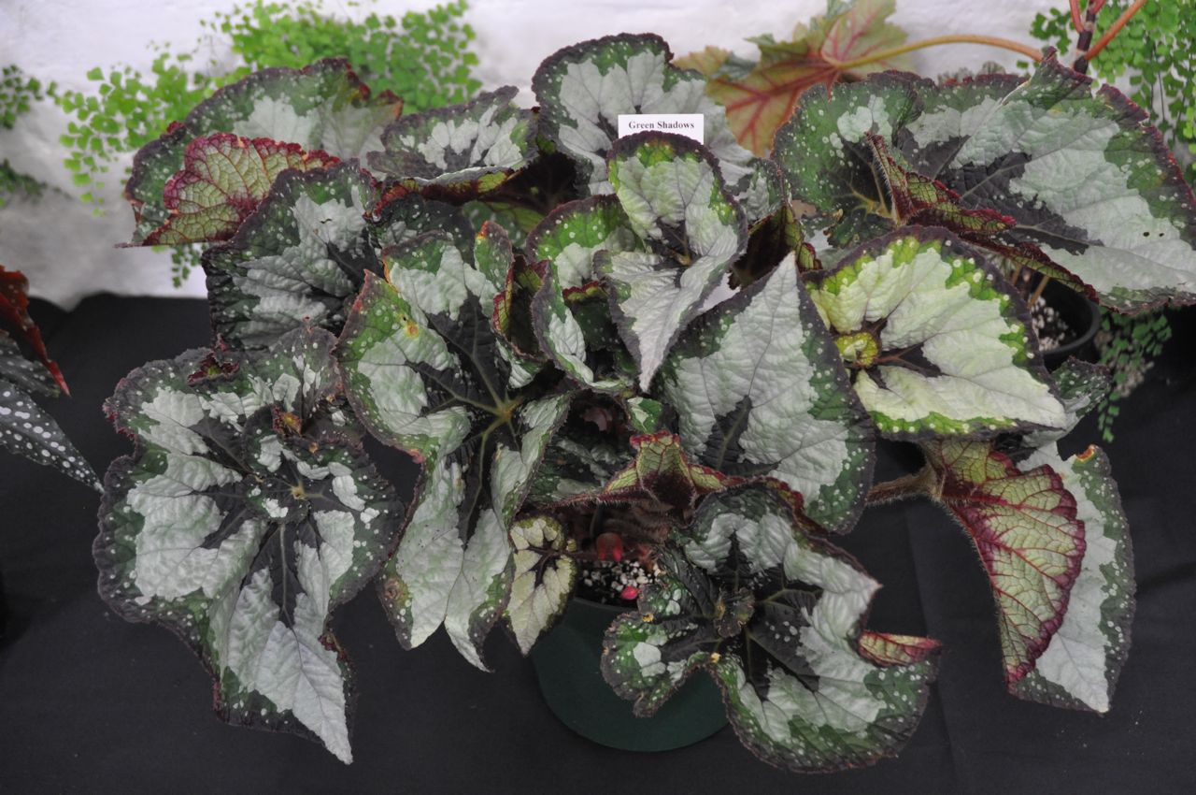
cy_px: 398
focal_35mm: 38
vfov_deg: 35.4
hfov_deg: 51.3
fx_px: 1244
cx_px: 598
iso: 1600
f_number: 3.8
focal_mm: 25
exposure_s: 1/25
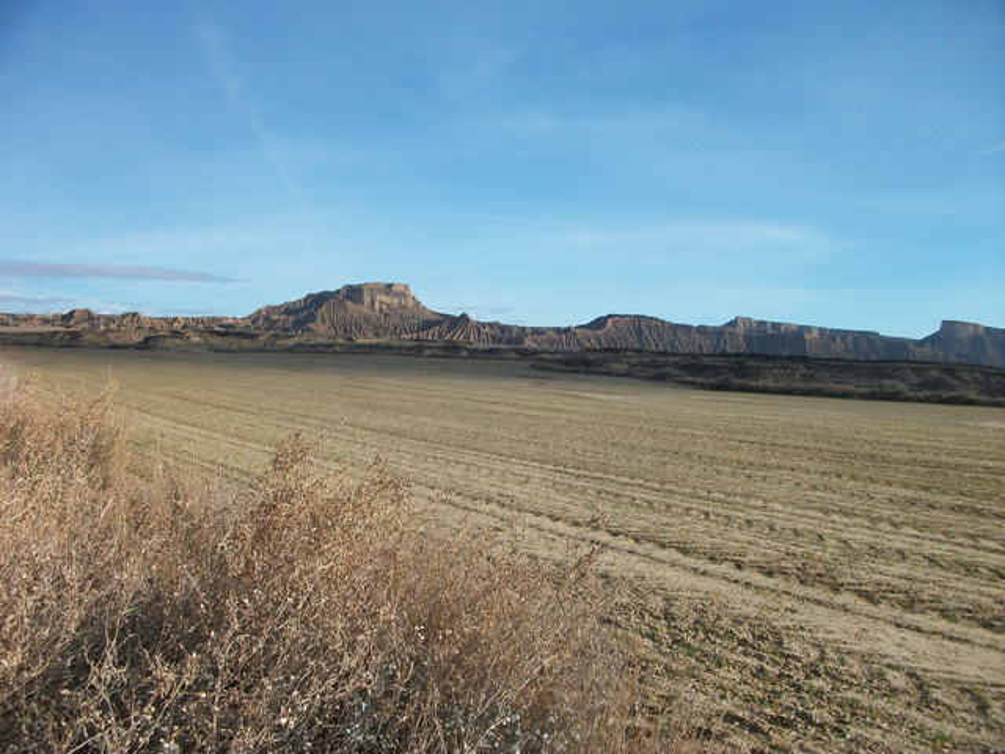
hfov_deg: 58.4
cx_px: 502
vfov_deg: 45.4
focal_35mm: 31
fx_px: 900
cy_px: 377
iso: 80
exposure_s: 1/172
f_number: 8.8
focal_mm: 5.7
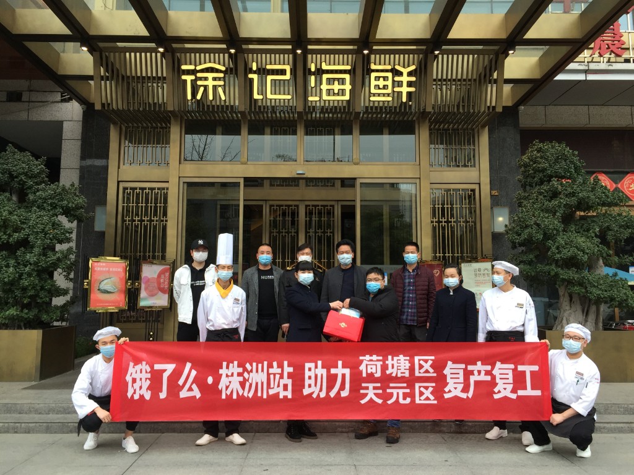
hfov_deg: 61.7
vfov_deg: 48.2
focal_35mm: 29
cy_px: 238
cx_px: 317
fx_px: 531
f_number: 2.2
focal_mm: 4.15
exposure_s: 1/100
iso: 40
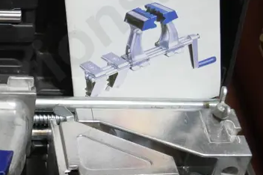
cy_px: 115
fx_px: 708
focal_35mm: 97
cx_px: -13
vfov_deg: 14.1
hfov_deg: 20.2
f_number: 3.6
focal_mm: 16
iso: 200
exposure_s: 1/60
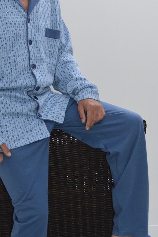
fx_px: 540
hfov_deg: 16.6
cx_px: 71
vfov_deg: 24.7
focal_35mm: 82
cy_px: 97
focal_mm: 26
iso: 400
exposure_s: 1/80
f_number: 4.2
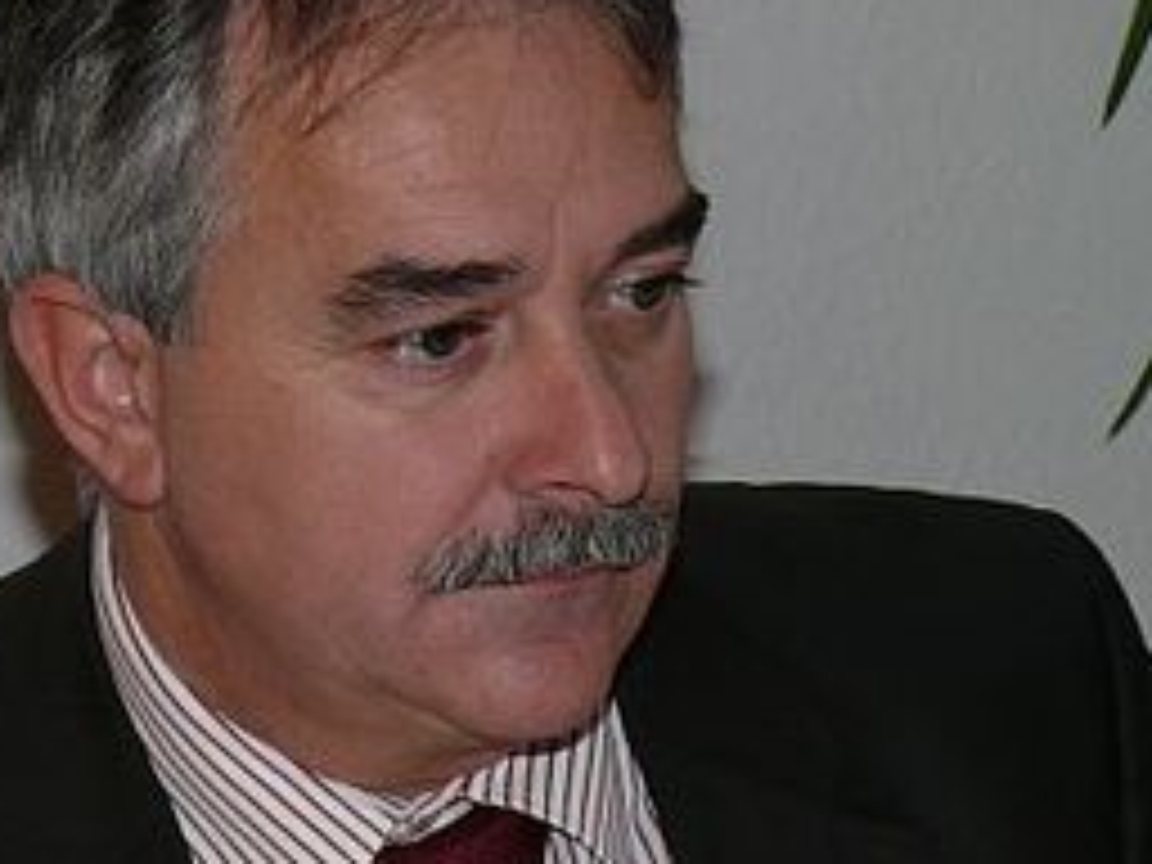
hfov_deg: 9.0
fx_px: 7321
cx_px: 472
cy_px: 338
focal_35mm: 220
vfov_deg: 6.8
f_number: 4
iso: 100
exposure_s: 1/30
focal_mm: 16.8
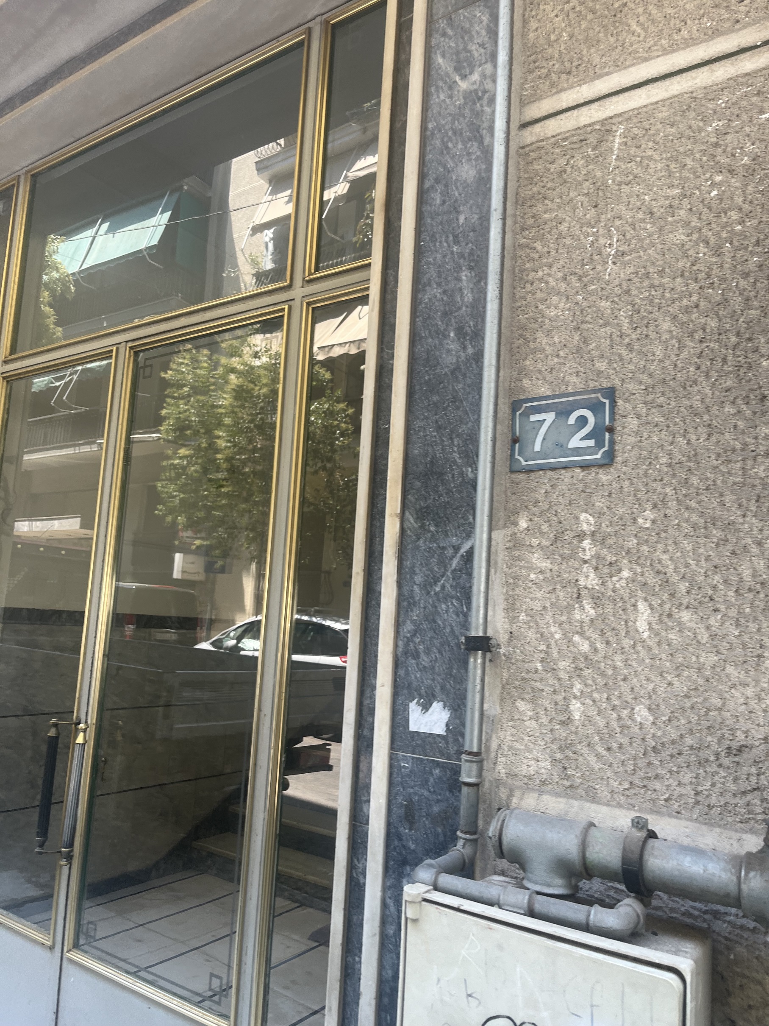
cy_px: 513
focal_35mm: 26
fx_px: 770
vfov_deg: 67.3
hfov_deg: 53.1
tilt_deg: +9.7
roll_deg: -3.8
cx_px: 384
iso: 32
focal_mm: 5.1
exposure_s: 1/133
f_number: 1.6
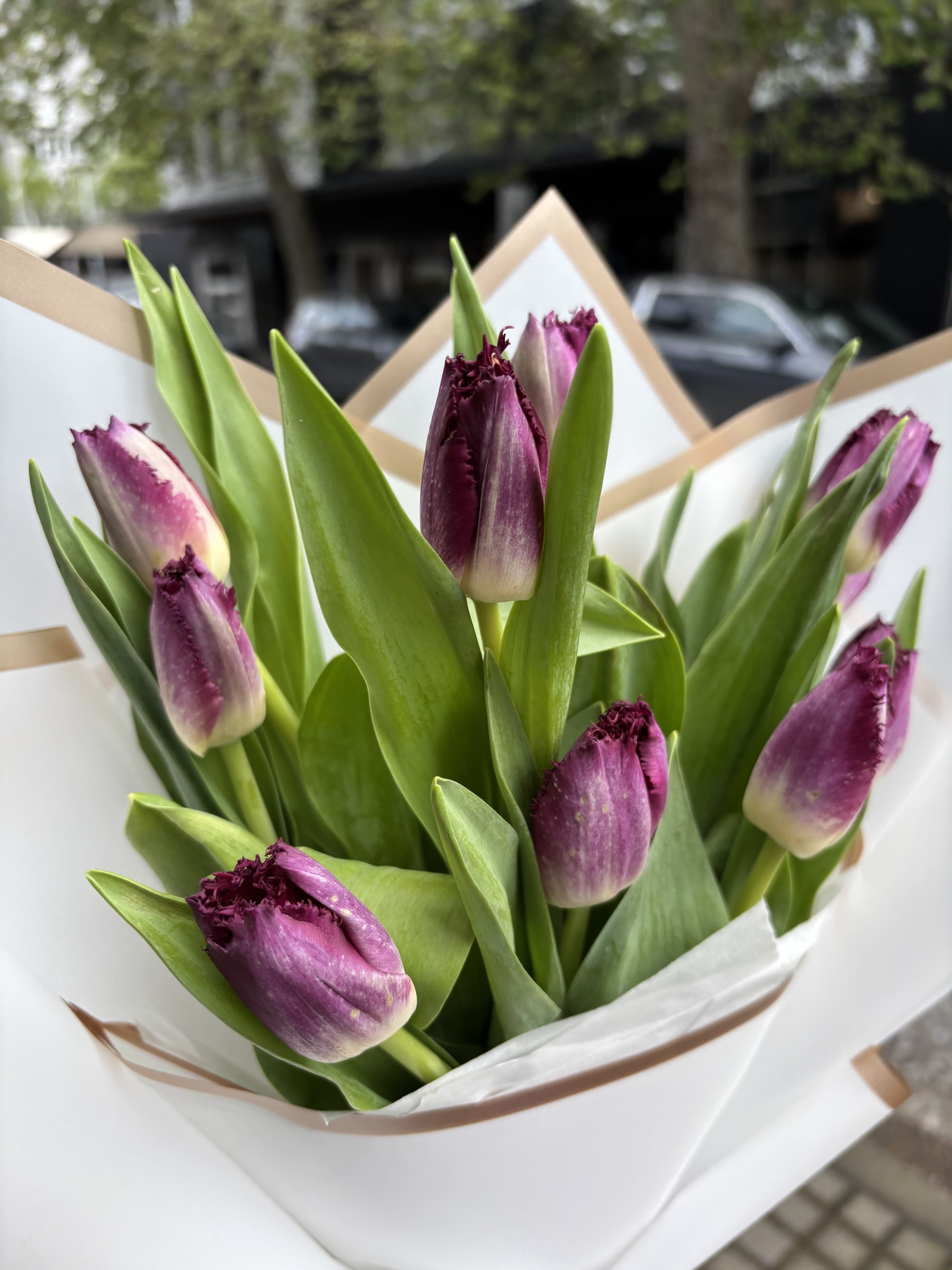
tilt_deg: -20.5
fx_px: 953
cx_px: 476
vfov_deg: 67.3
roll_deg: +1.9
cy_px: 635
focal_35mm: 26
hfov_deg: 53.1
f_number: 1.6
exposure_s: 1/688
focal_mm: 5.96
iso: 50
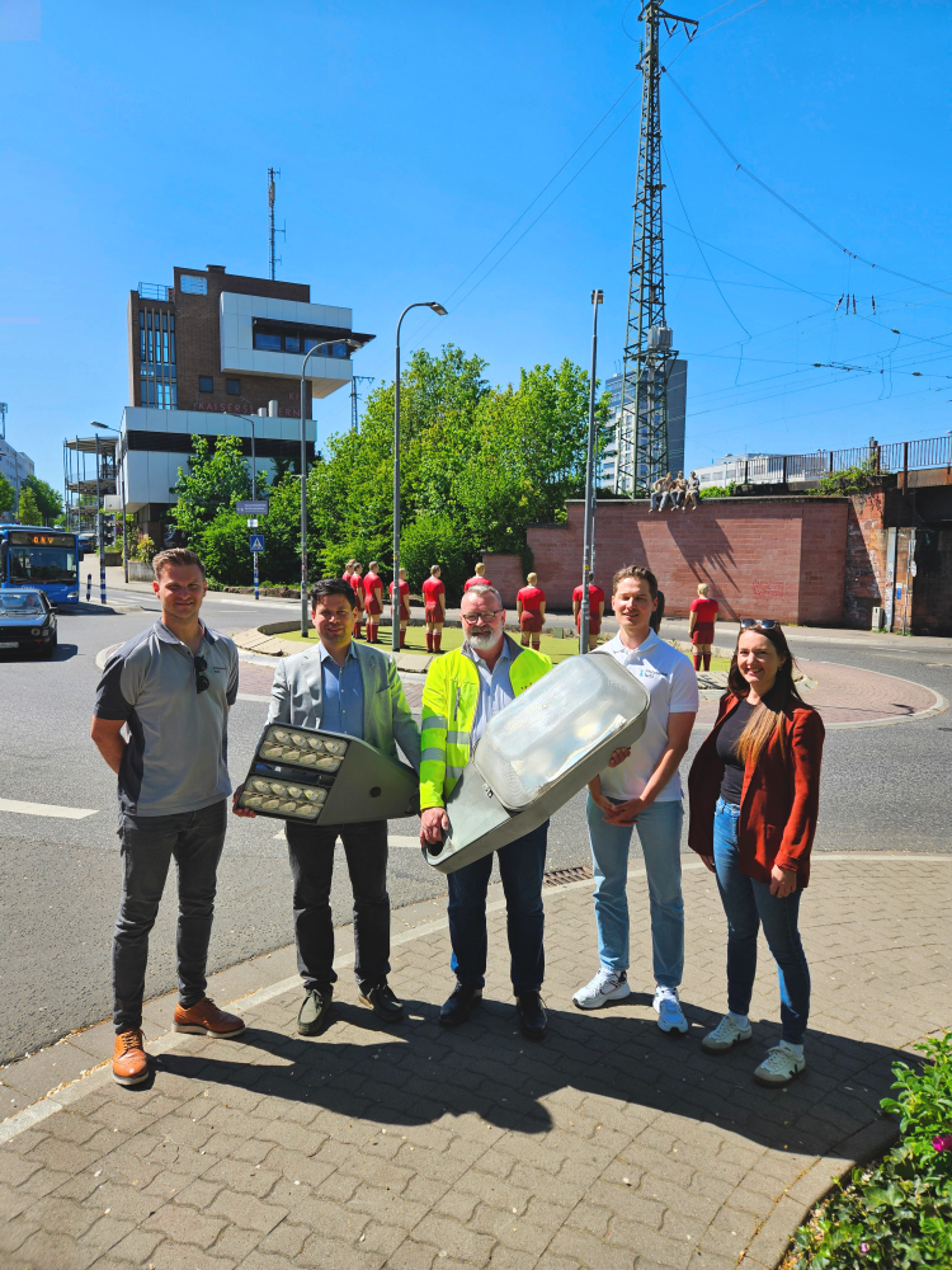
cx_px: 476
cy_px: 635
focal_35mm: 23
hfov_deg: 58.9
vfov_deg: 73.9
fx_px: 843
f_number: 1.8
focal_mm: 5.4
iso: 25
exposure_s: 1/1269
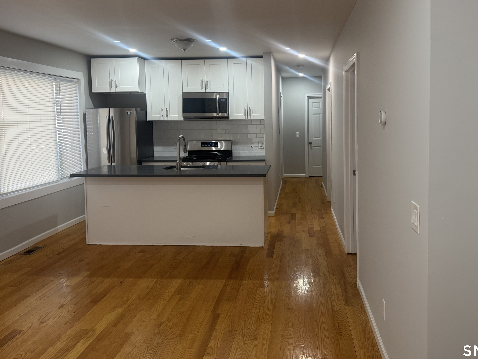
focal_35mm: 29
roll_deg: +1.0
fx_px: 400
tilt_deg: -2.8
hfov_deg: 61.6
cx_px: 260
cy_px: 144
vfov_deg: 48.0
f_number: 1.78
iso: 160
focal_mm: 6.76
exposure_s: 1/60
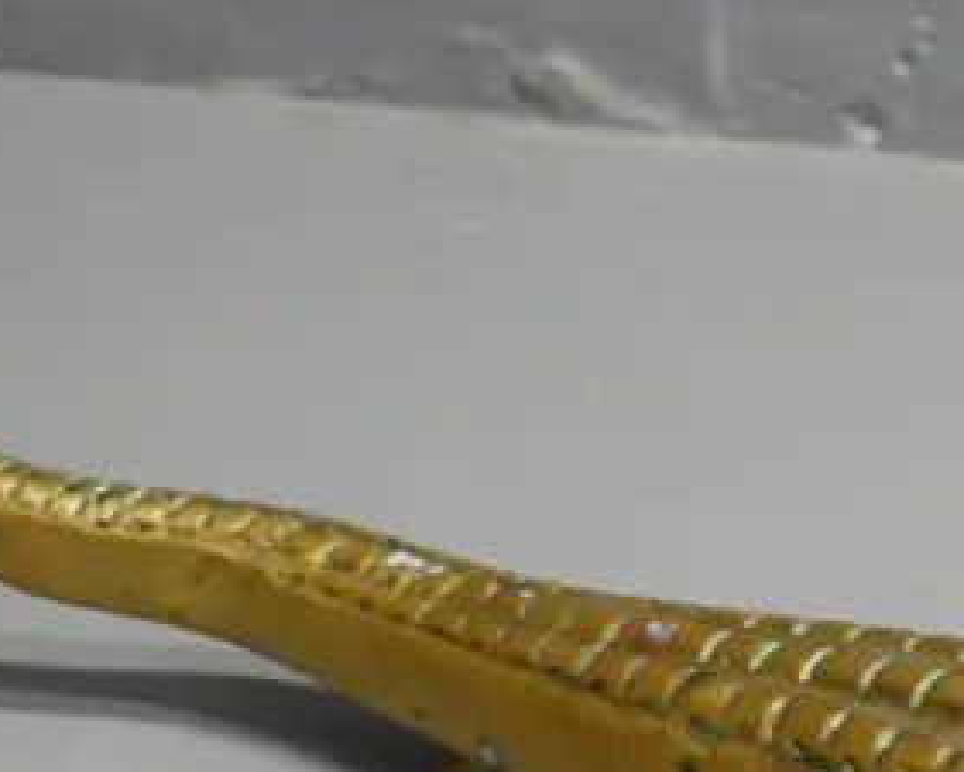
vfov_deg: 8.6
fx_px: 5080
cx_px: 1458
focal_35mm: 178
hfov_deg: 10.5
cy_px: 926
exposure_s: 1/50
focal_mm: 25
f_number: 6.3
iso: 1600
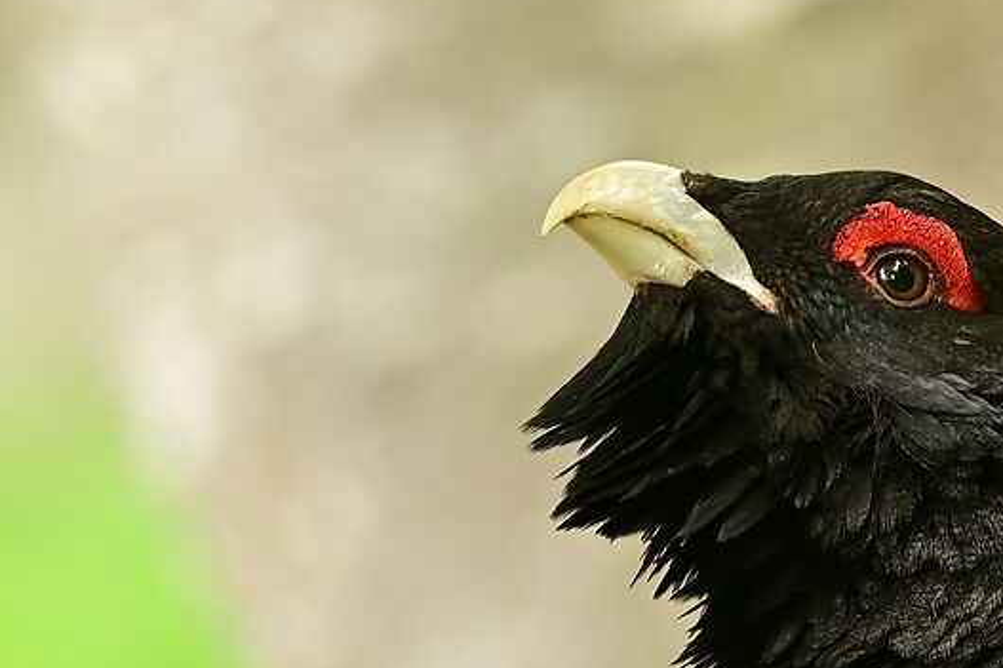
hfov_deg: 1.5
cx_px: 1536
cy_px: 1069
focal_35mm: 1366
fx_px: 38044
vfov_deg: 1.0
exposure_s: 1/200
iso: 720
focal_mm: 300
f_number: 5.6
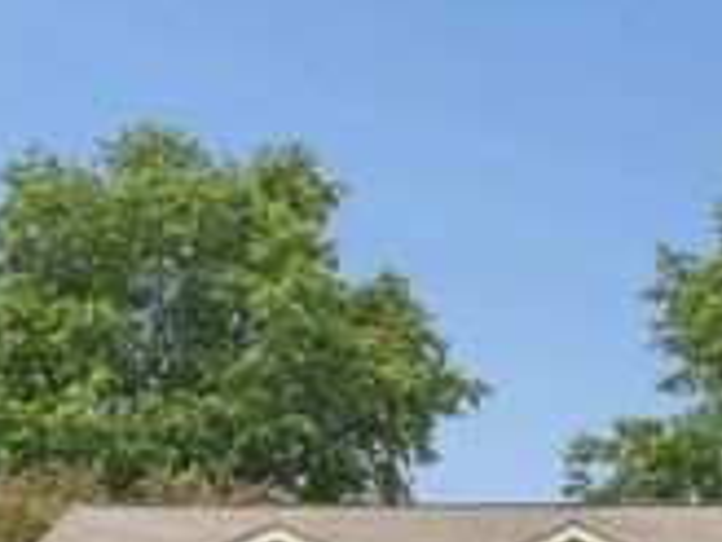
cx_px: 841
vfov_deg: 15.8
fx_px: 1835
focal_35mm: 88
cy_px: 725
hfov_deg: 20.9
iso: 400
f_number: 9
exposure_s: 1/500
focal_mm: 20
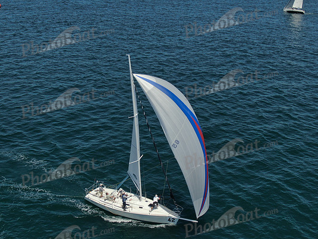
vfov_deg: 28.1
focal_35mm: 52
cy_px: 127
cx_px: 150
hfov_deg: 36.8
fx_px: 478
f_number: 3.8
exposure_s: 1/1250
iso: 100
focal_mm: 8.6
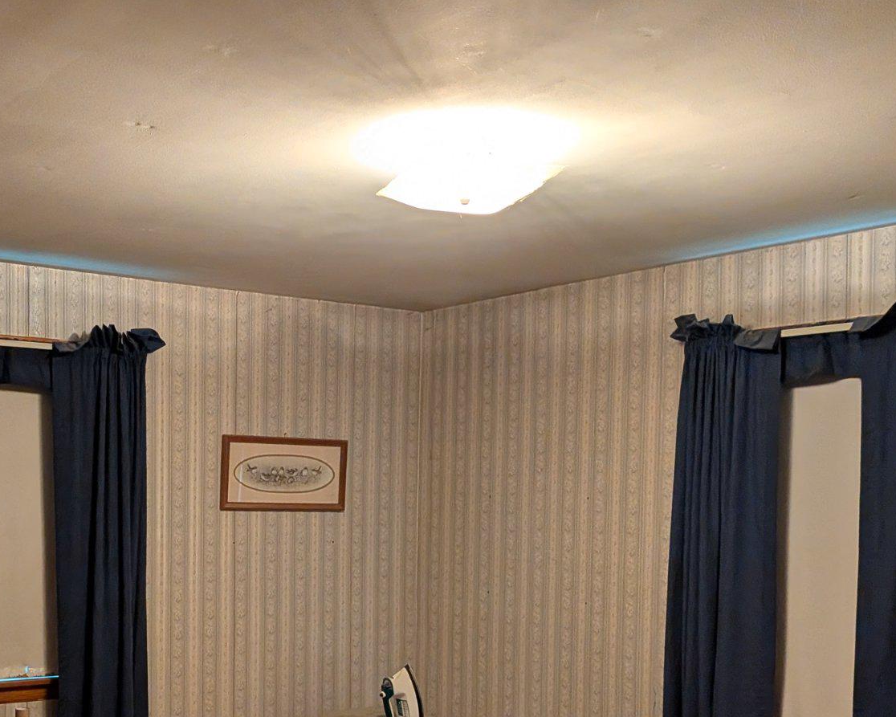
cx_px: 186
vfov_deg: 34.4
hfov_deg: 41.2
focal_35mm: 43
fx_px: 1140
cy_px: 512
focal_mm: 4.53
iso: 397
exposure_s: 1/120
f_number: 1.7
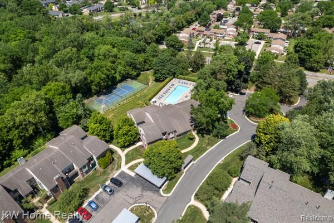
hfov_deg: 78.6
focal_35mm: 22
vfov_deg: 57.2
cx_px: 167
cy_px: 112
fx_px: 204
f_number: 2.8
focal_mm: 8.38
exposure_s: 1/120
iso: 100
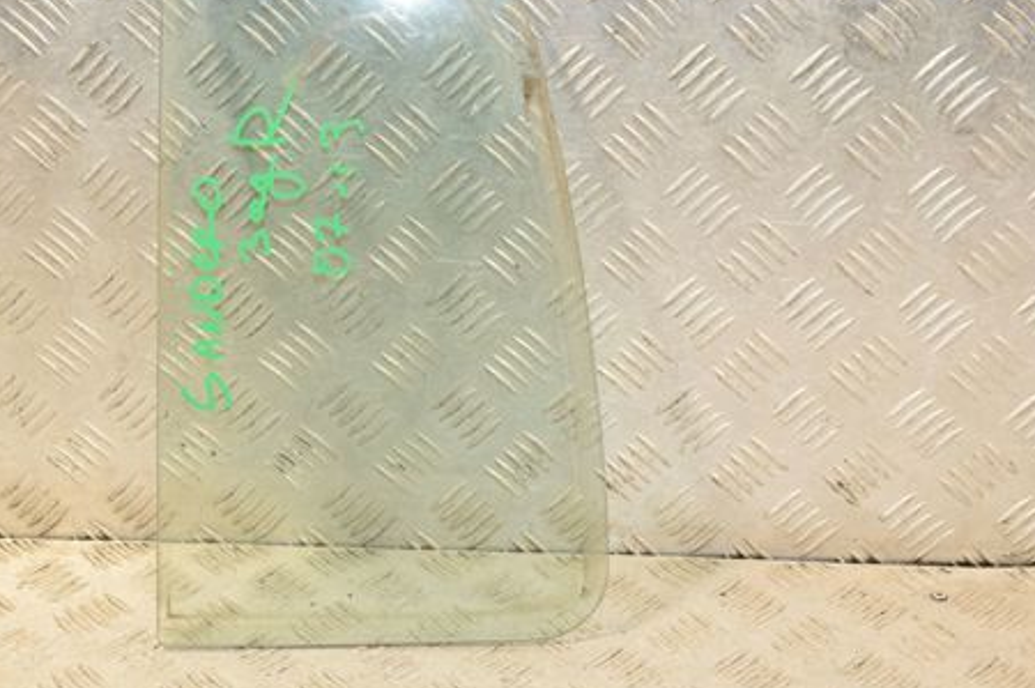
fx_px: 2146
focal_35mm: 75
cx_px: 458
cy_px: 274
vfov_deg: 18.2
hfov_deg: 27.1
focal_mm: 35
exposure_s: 1/200
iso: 800
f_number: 7.1
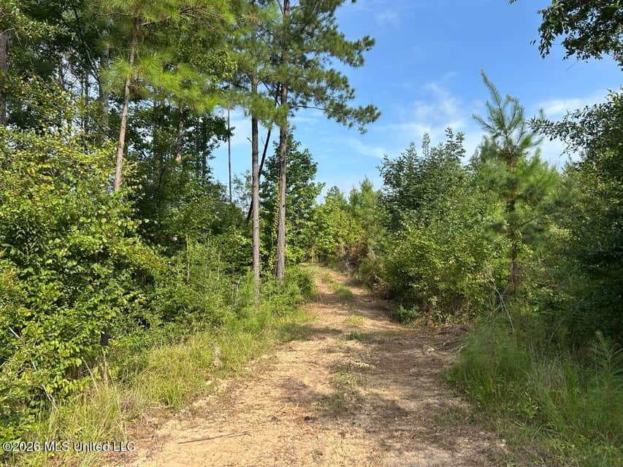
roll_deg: +1.2
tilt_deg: +2.2
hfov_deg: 67.3
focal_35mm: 26
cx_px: 312
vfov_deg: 53.1
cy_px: 234
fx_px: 468
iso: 50
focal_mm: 5.7
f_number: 1.5
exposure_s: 1/1869
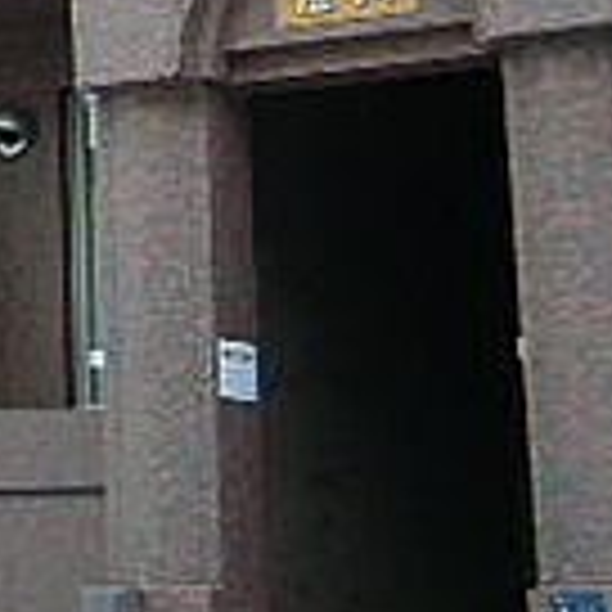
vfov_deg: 12.2
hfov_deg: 11.9
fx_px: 2720
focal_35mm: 136
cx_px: -486
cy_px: -342
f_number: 2.8
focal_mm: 5.8
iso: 80
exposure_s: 1/60
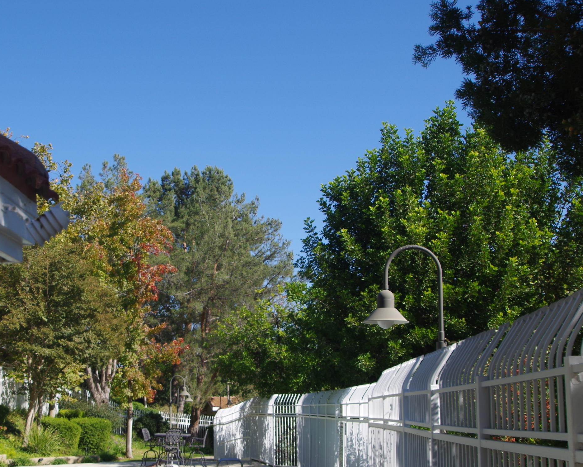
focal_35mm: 54
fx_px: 932
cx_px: 200
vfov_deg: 28.0
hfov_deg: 34.5
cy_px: 304
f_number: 8
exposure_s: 1/200
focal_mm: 24
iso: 100
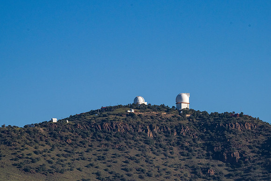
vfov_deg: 3.9
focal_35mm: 349
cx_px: 166
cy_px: 76
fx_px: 2630
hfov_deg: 5.9
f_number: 11
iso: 560
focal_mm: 250
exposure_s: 1/1250
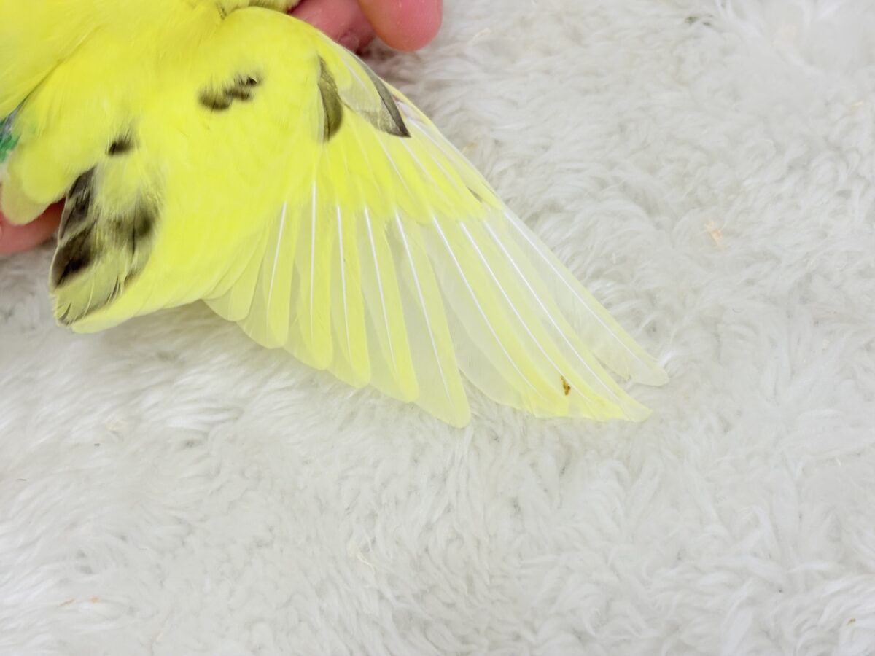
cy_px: 328
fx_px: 1314
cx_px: 438
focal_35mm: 52
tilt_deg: -58.2
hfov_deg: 36.8
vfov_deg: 28.0
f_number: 1.6
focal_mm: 5.96
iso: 50
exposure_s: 1/100
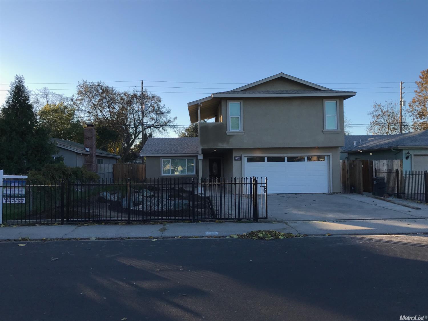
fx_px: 346
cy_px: 160
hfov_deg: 63.5
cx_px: 214
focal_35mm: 28
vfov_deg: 49.7
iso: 20
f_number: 1.8
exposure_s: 1/1140
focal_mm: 3.99
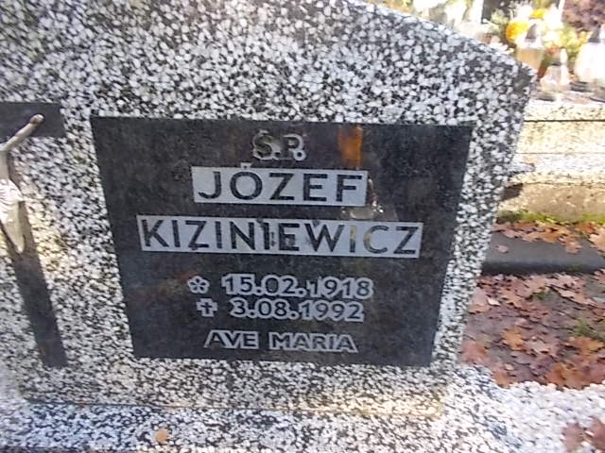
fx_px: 454
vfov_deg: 53.1
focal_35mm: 26
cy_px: 226
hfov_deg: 67.3
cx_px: 302
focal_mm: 4.6
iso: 80
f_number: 3.2
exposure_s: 1/30
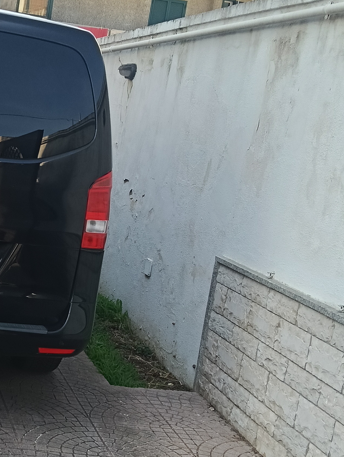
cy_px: 250
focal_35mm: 65
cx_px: -40
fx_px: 859
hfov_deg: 21.4
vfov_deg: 29.8
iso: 50
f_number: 1.8
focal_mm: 3.98
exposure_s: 1/209
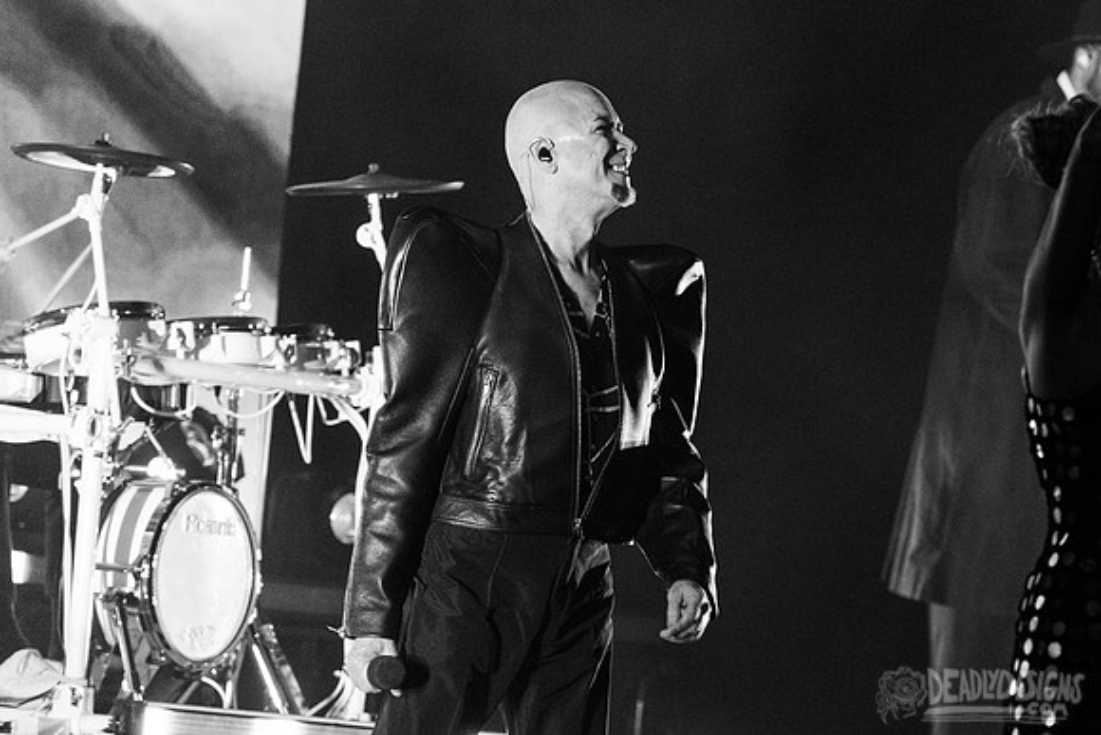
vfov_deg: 3.7
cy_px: 301
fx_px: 11401
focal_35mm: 373
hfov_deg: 5.5
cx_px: 833
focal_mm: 230
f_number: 5.3
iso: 4000
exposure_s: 1/160
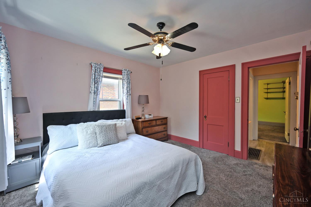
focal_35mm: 14
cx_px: 156
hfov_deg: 104.3
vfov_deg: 81.2
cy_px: 104
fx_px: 121
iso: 200
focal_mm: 14
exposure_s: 1/60
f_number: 4
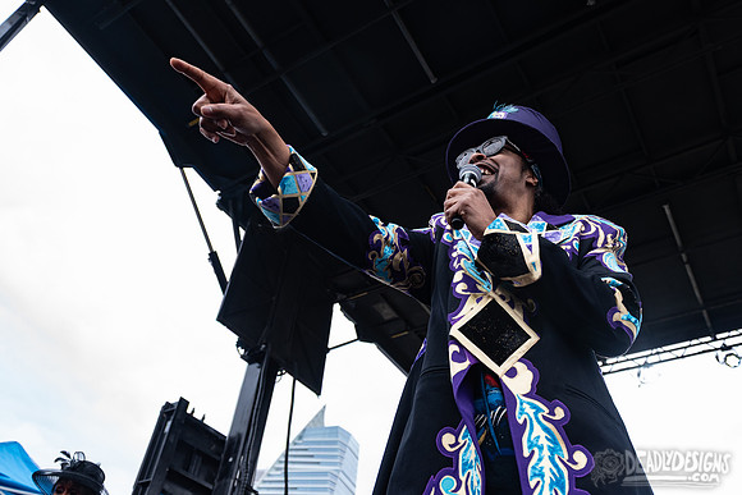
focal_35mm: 27
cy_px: 224
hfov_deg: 66.8
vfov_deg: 47.5
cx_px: 379
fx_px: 562
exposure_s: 1/200
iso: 400
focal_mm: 24
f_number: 4
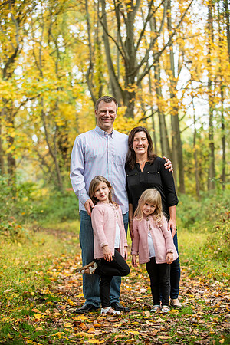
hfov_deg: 15.9
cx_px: 115
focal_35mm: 86
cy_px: 172
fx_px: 824
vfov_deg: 23.6
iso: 640
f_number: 3.5
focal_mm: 86
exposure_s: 1/160
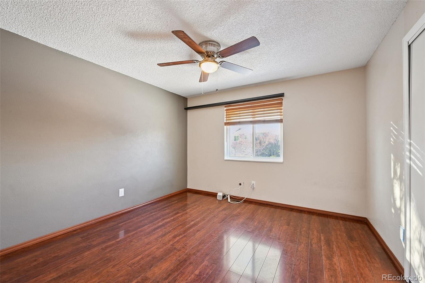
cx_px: 212
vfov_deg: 81.2
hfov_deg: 104.3
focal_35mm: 14
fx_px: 165
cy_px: 142
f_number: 10
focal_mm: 14
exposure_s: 1/3.33
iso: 400
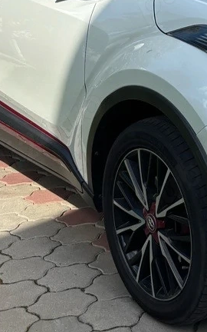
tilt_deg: -7.0
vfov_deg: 23.2
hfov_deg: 14.7
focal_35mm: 85
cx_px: 269
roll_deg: +0.9
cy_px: -13
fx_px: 767
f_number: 1.6
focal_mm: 5.96
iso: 50
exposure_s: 1/3021
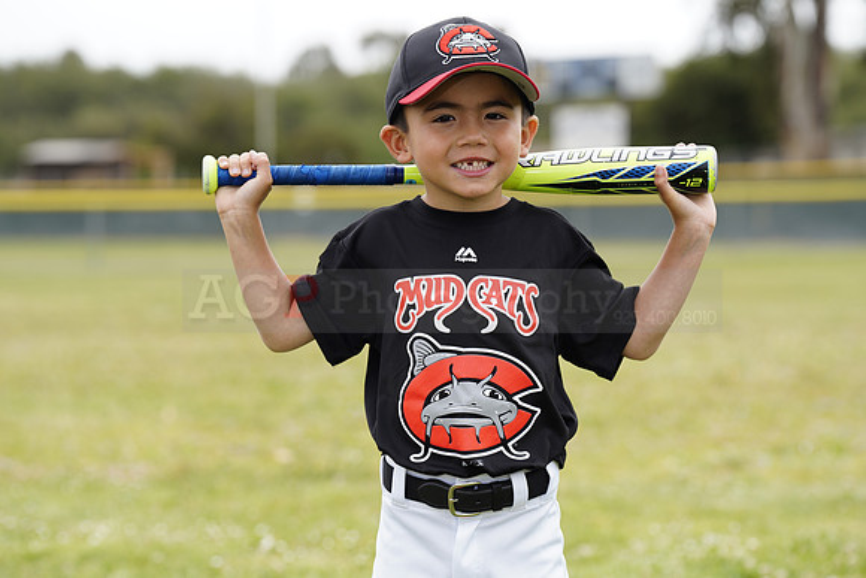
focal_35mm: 153
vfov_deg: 9.0
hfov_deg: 13.4
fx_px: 3681
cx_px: 433
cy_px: 289
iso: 100
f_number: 5.6
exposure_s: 1/250
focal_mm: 153
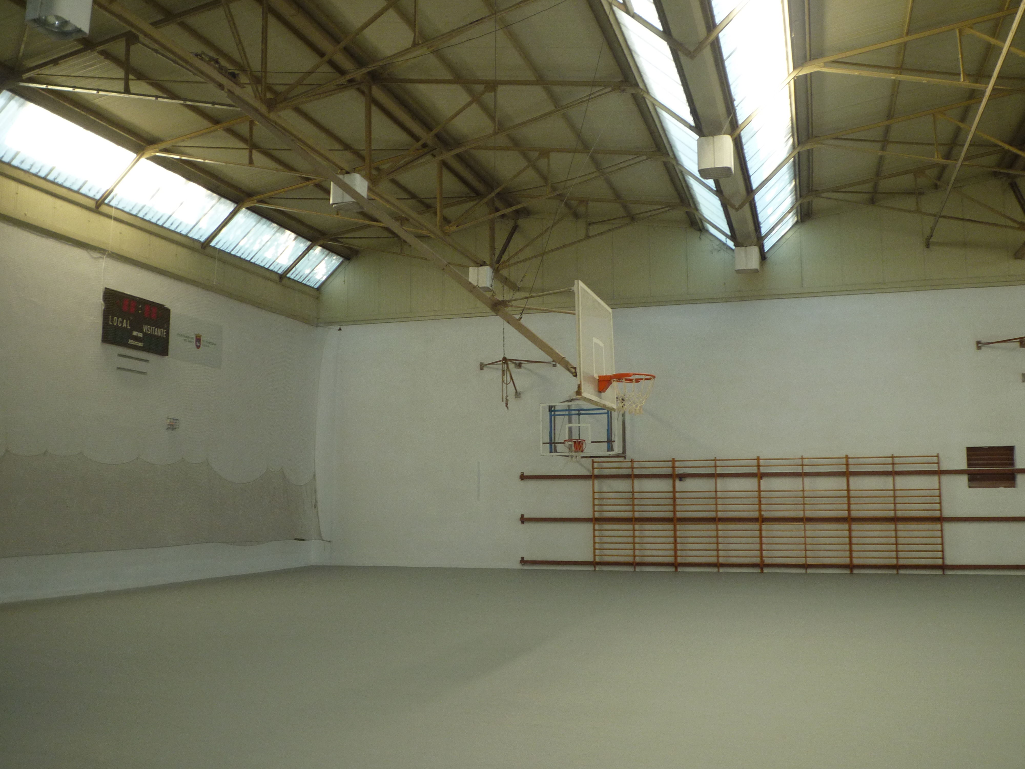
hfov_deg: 51.4
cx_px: 512
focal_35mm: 36
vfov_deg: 39.7
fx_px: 1066
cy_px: 384
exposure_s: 1/30
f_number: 3.8
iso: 125
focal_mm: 6.3
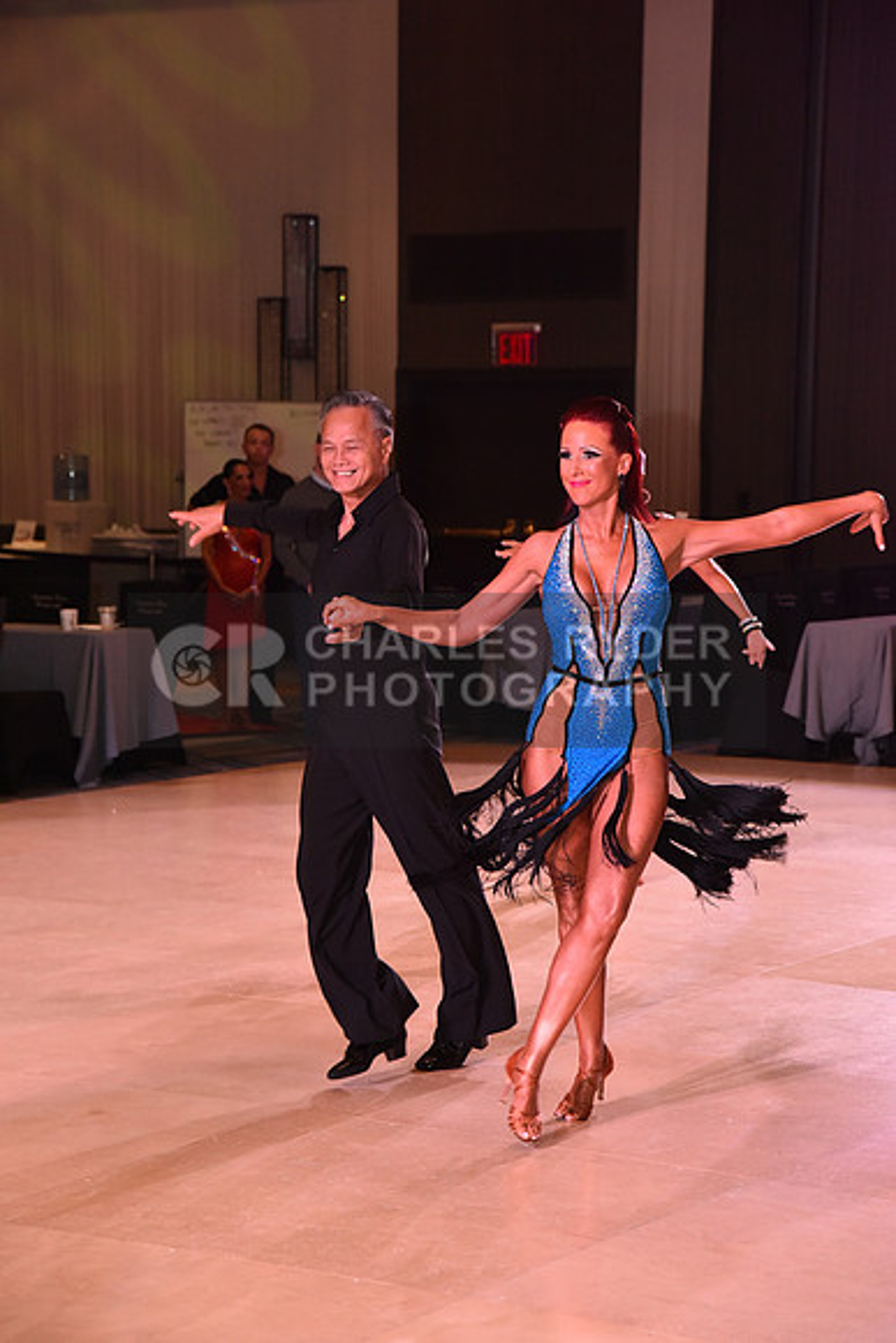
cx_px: 448
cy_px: 672
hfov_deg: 15.9
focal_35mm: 86
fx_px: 3209
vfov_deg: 23.6
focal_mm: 86
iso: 2500
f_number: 5.6
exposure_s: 1/250
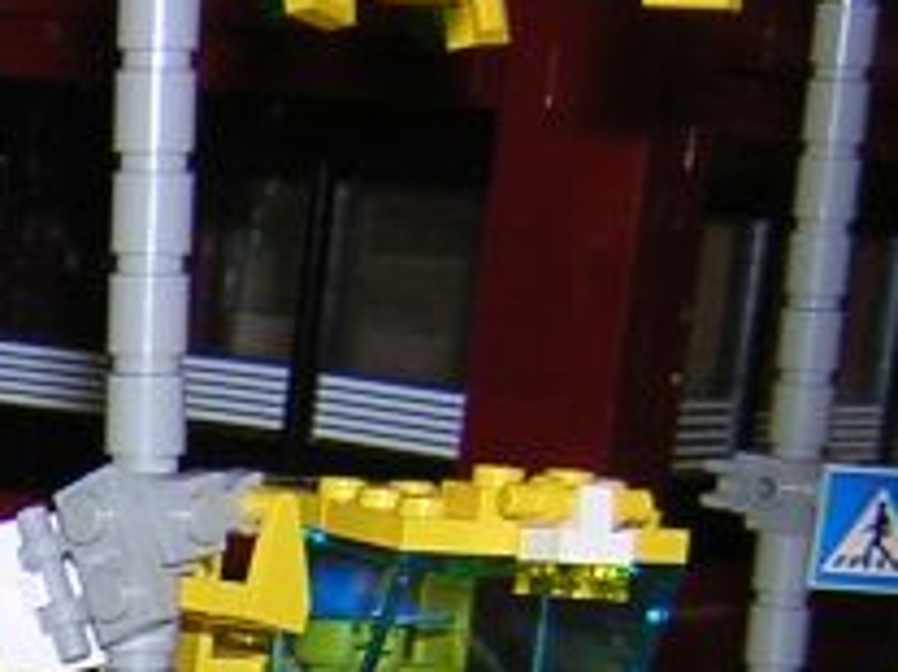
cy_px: 975
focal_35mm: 139
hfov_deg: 13.2
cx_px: -538
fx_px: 3604
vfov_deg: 10.3
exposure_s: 1/60.1
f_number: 2.6
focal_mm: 4.7
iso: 100
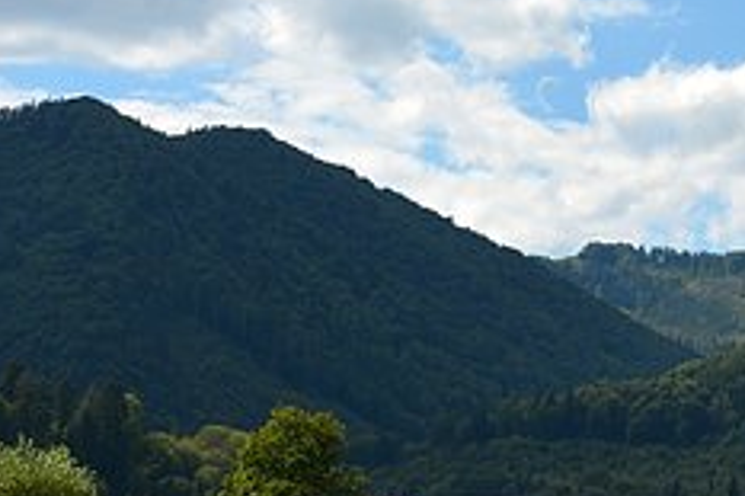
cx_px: 994
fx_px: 2874
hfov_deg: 14.1
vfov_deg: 9.8
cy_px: -13
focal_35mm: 139
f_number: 9
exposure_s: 1/320
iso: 100
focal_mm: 24
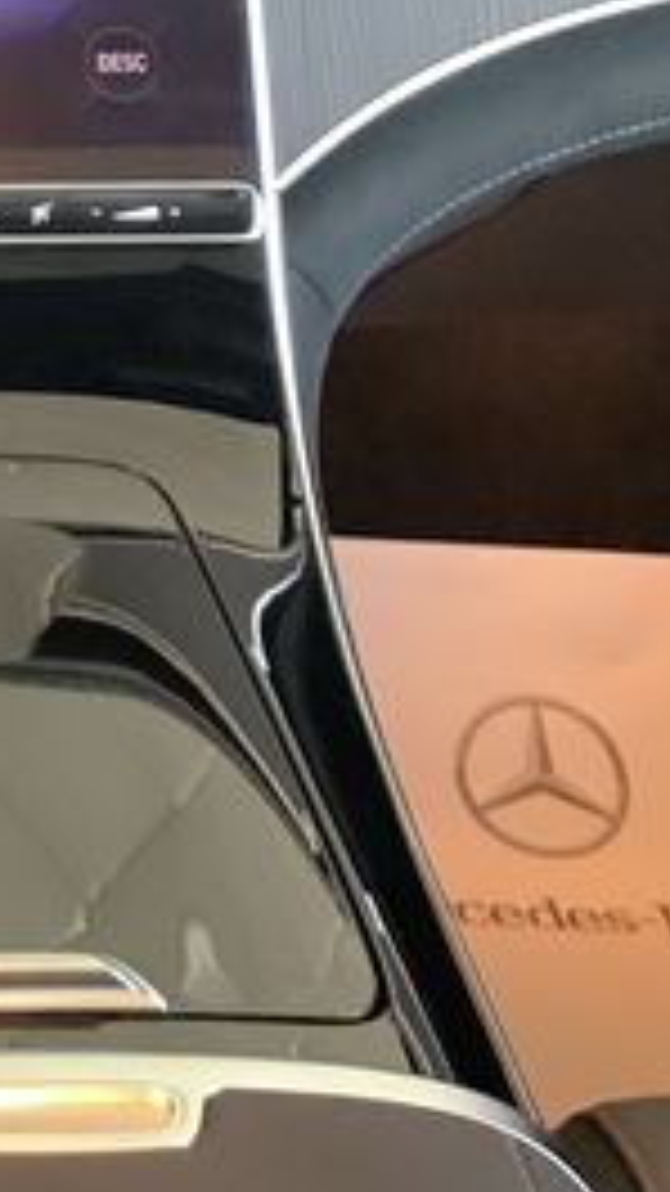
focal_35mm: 102
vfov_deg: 20.6
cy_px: 180
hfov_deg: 10.8
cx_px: -674
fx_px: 3223
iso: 320
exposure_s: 1/33
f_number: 2.4
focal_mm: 3.3
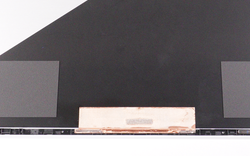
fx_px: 484
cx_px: 141
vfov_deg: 18.0
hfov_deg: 28.9
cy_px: 10
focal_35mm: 71
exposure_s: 1/2000
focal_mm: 23
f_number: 6.3
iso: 8000
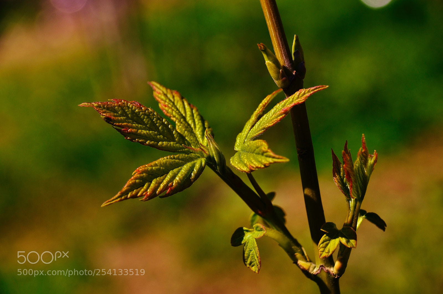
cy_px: 147
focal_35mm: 135
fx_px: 1658
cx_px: 222
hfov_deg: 15.2
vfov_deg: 10.1
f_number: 7.1
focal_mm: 90
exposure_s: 1/640
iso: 100
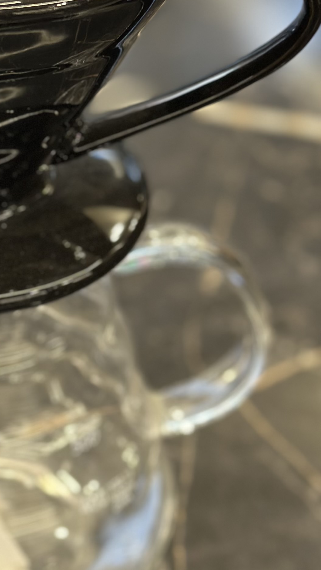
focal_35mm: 112
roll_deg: -1.5
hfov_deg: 10.7
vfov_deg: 19.0
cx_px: -16
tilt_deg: -34.0
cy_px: 180
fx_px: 1695
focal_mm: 6.86
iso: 160
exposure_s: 1/50
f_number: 1.78
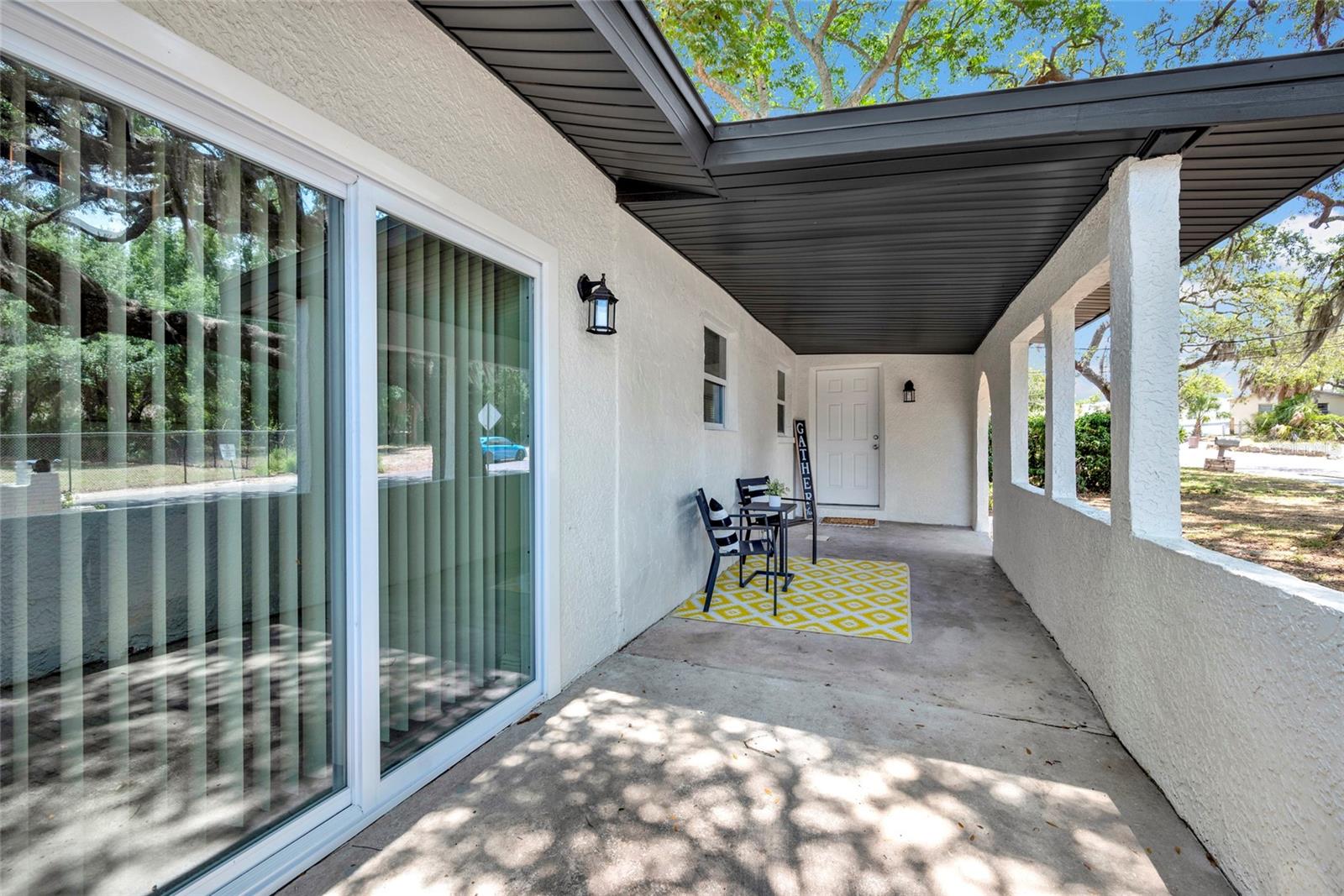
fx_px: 523
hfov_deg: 104.2
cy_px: 448
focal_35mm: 14
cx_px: 672
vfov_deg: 81.2
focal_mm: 14
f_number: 6.3
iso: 250
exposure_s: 1/160
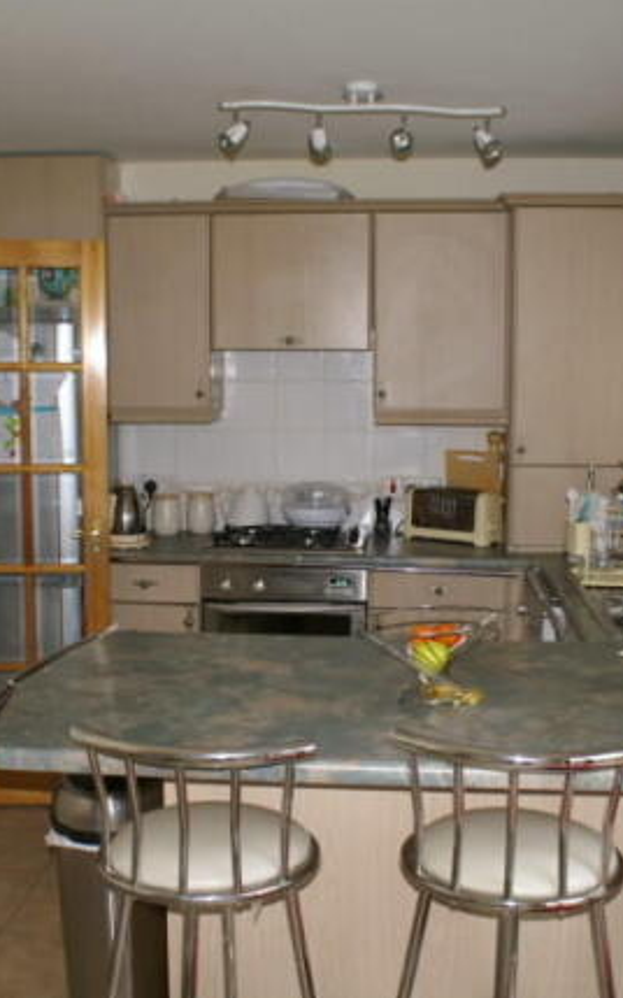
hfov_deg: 30.5
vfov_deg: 47.2
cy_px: 497
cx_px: 305
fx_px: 1141
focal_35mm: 42
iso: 400
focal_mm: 18
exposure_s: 1/60
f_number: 3.5
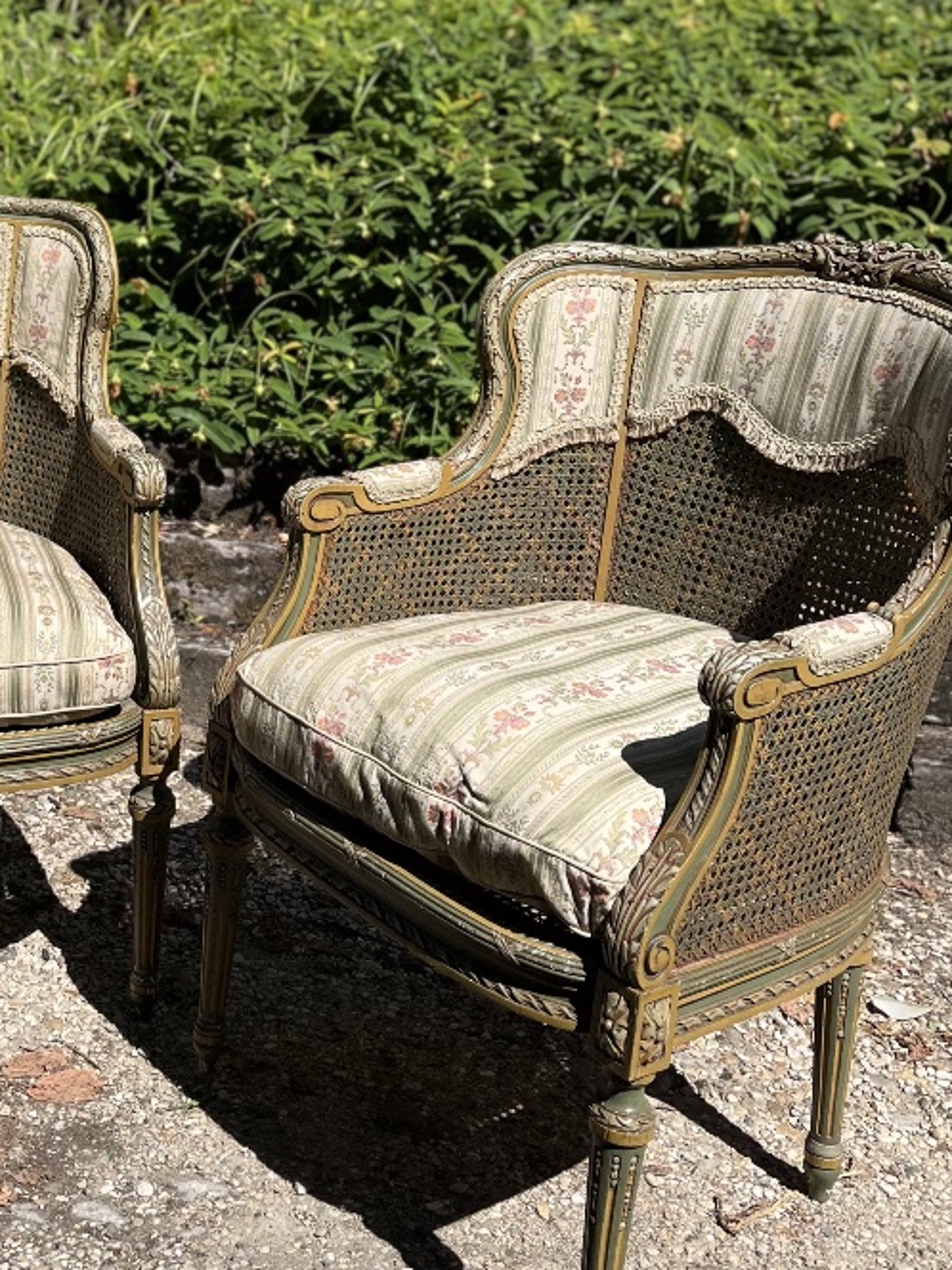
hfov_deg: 30.1
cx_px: 189
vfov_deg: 39.9
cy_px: 409
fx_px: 1723
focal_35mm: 47
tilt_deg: -11.0
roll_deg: -1.1
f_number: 1.6
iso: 50
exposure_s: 1/3745
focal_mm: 5.1
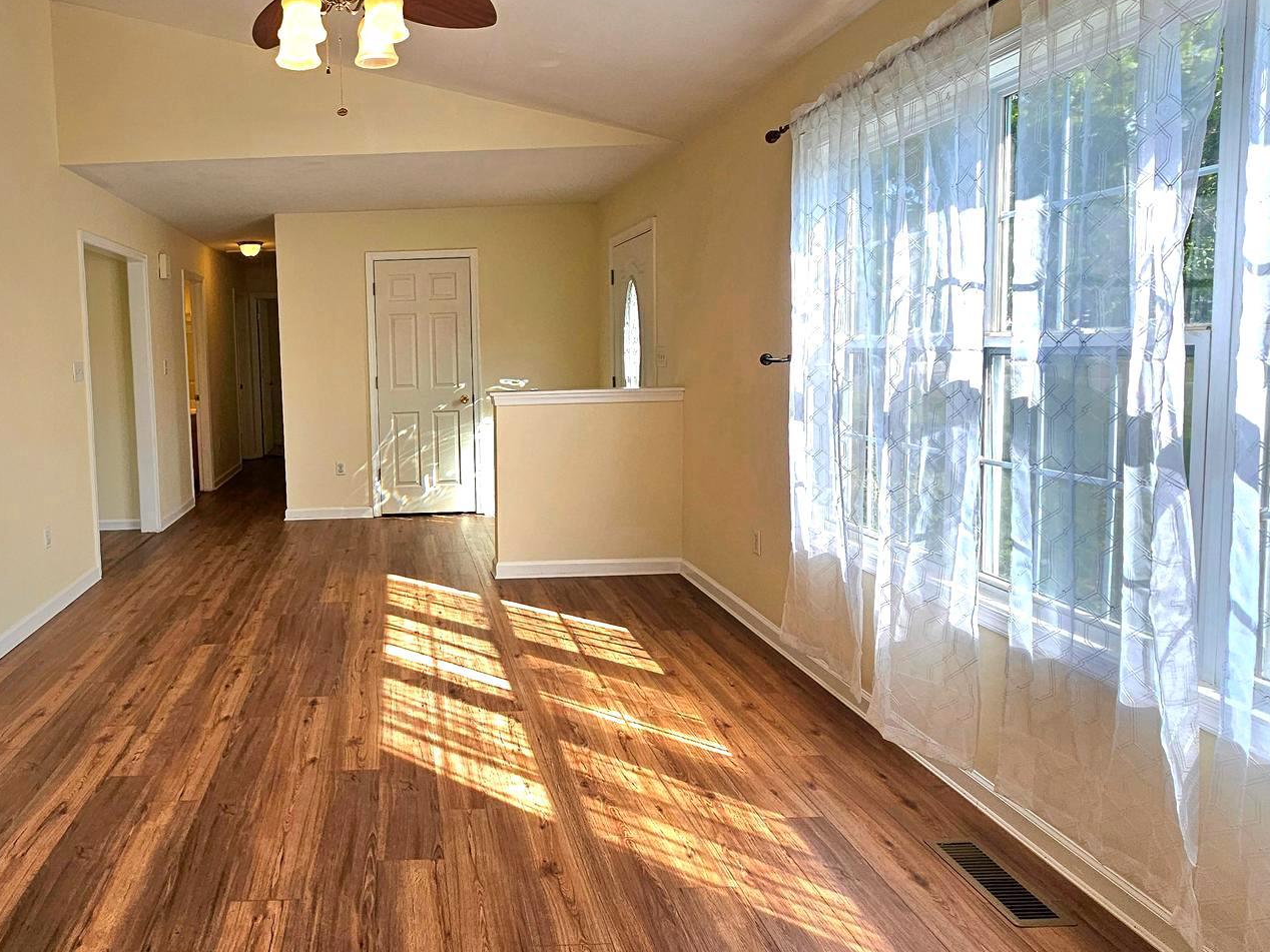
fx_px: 770
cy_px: 407
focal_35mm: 21
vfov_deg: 63.2
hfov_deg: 75.4
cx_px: 381
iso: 50
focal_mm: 2.2
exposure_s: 1/345
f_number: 2.2
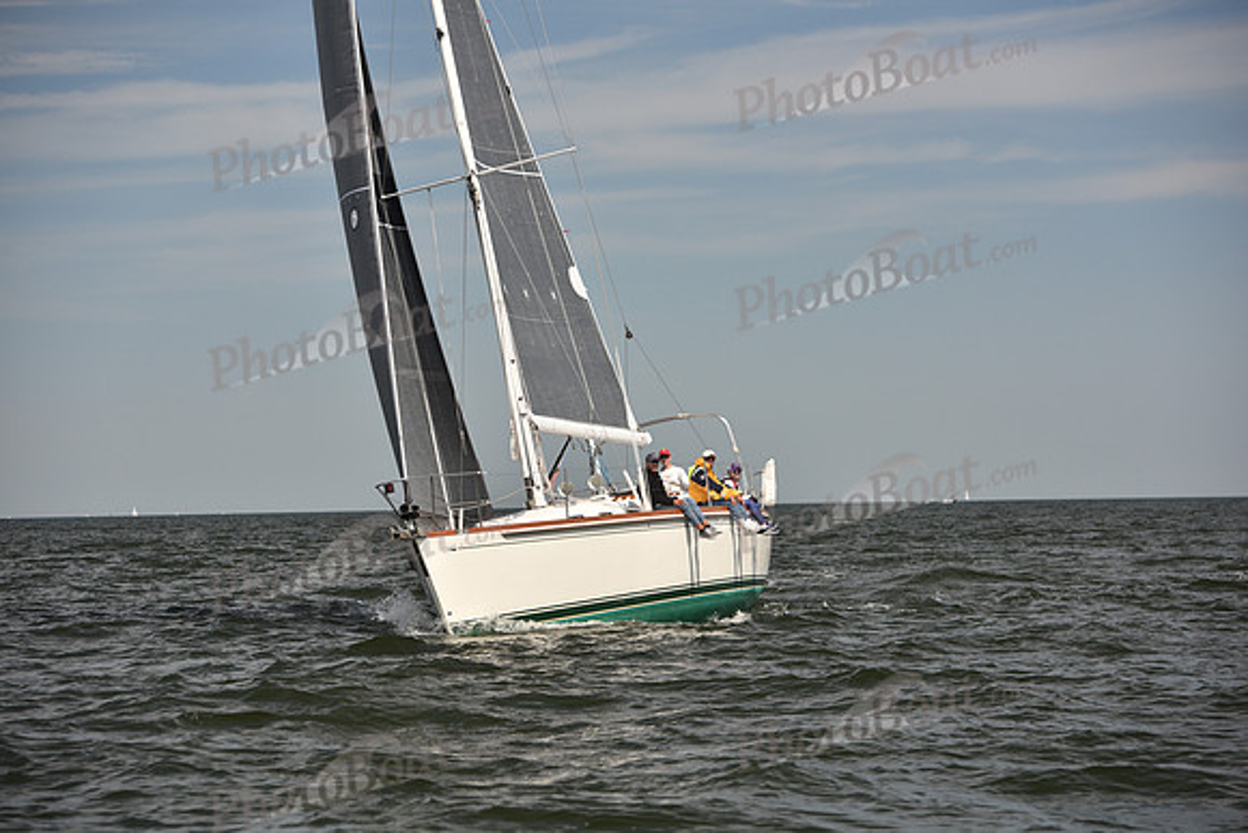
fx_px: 3883
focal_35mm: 112
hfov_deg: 18.3
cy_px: 416
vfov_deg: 12.2
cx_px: 624
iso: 250
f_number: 4.5
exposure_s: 1/1250
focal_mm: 112
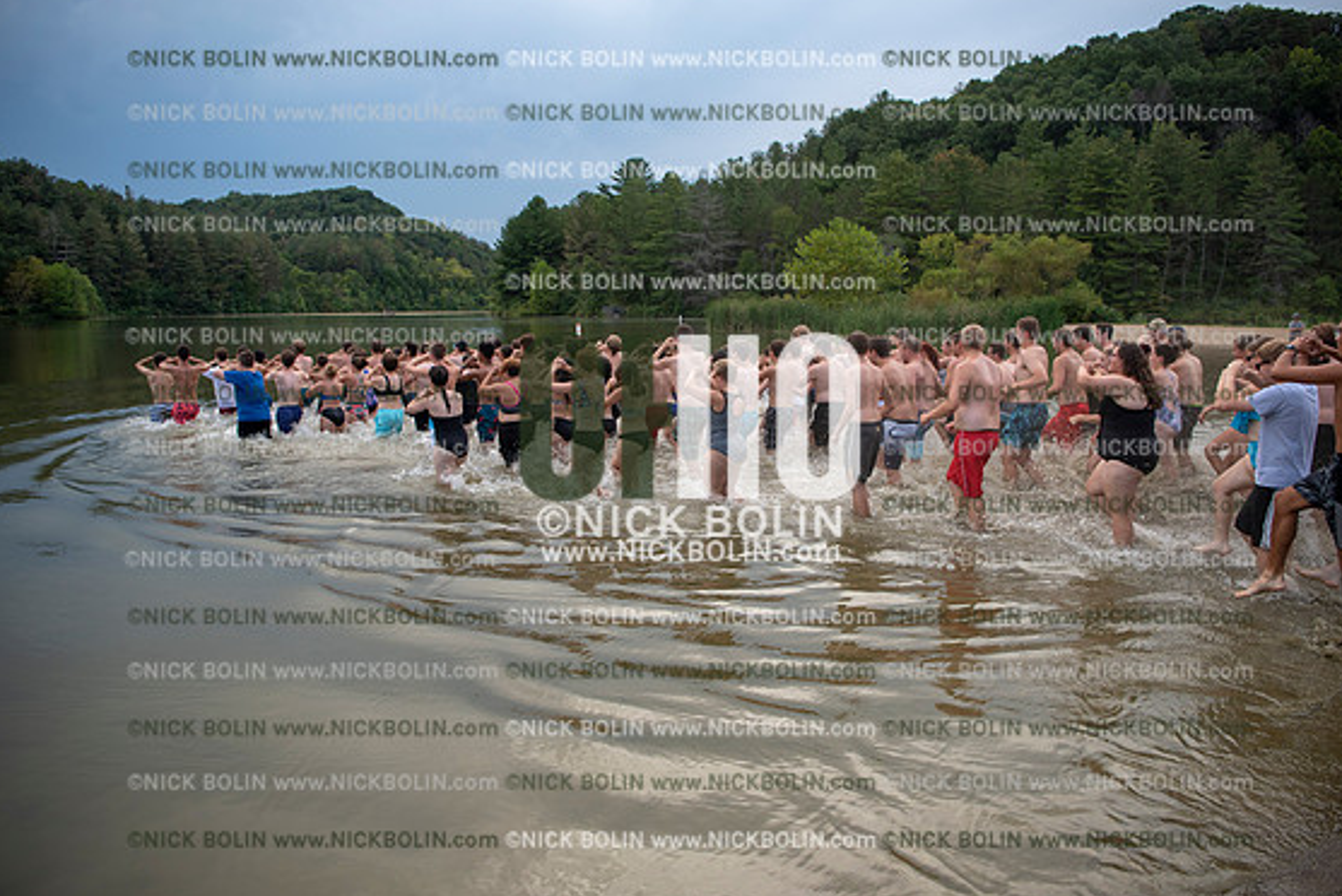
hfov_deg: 71.5
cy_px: 449
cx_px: 689
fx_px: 932
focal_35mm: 25
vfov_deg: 51.3
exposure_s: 1/800
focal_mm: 24
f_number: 3.2
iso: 160
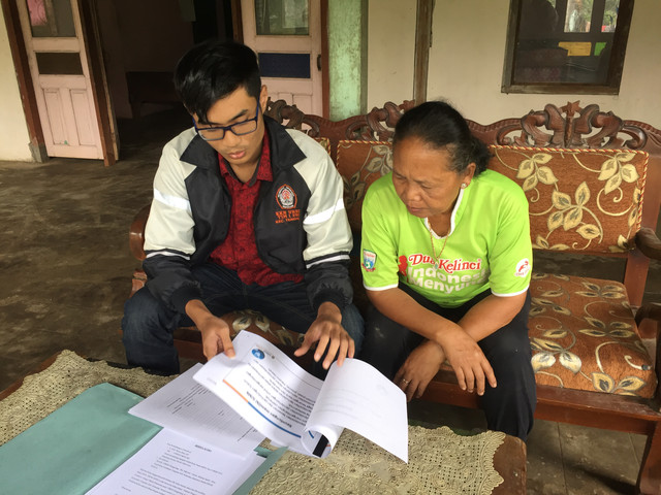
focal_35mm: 29
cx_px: 330
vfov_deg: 48.2
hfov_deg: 61.7
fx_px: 554
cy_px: 248
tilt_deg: -20.4
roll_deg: +1.0
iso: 32
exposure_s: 1/33
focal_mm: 4.15
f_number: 2.2
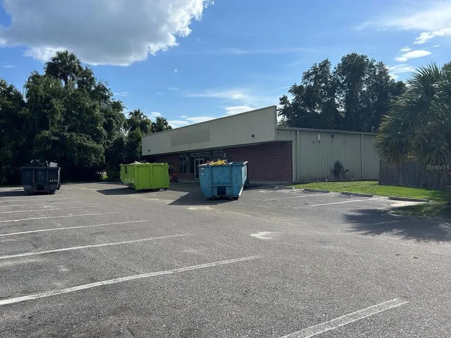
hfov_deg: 63.4
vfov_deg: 49.7
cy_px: 167
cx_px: 212
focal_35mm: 28
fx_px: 365
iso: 50
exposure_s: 1/5882
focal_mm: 5.7
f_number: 1.5
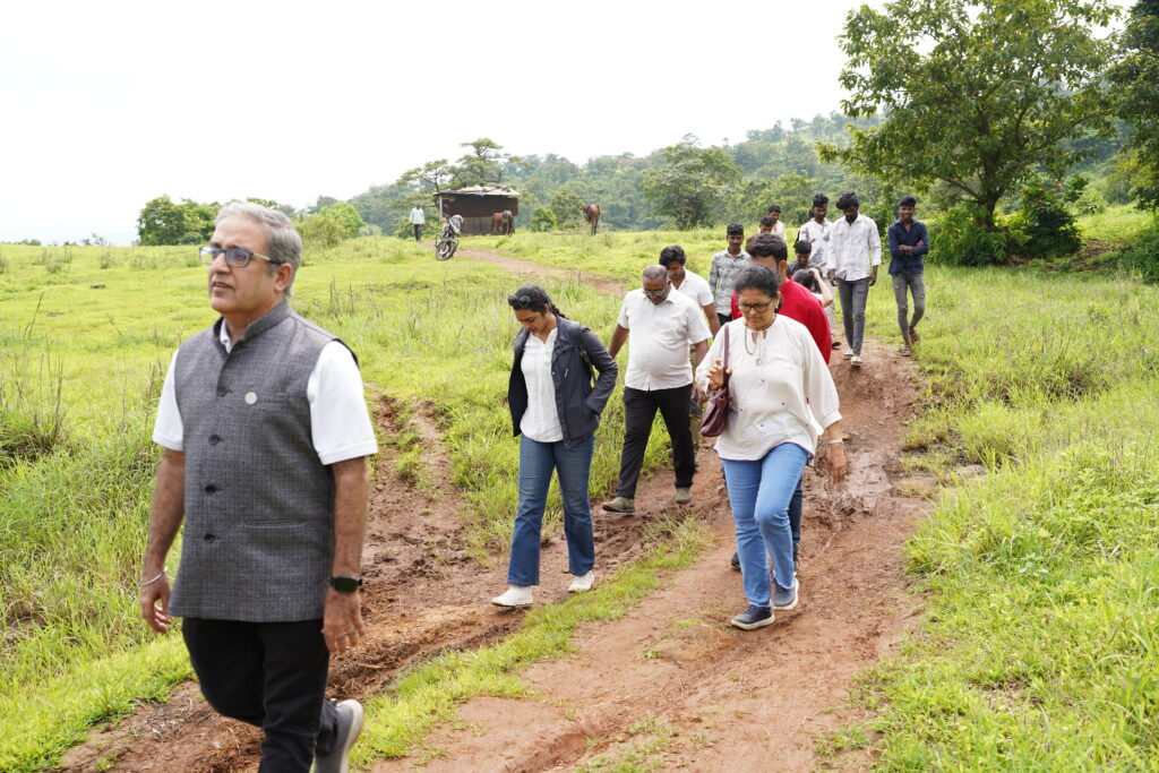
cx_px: 580
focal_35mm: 35
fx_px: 1127
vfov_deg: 37.9
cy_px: 386
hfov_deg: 54.4
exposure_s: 1/200
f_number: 5
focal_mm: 35
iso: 100
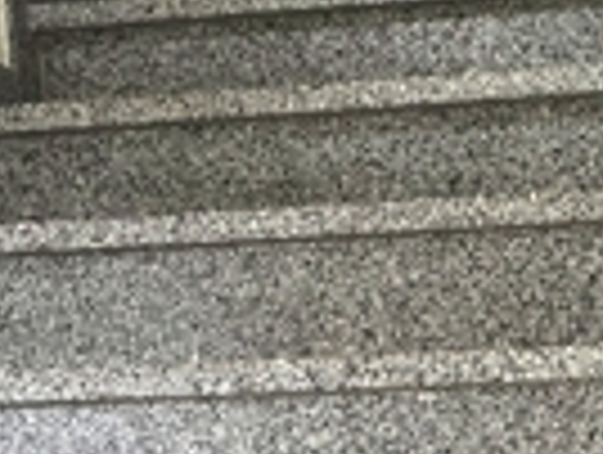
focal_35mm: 137
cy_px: 791
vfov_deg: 10.3
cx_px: 536
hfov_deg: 14.2
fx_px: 2391
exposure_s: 1/100
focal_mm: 6.3
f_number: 1.7
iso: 250
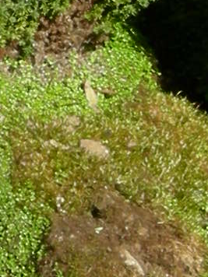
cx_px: -196
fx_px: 2099
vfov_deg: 7.5
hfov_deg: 5.6
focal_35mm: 262
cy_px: 40
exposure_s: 1/190
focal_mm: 7.5
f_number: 6
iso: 64
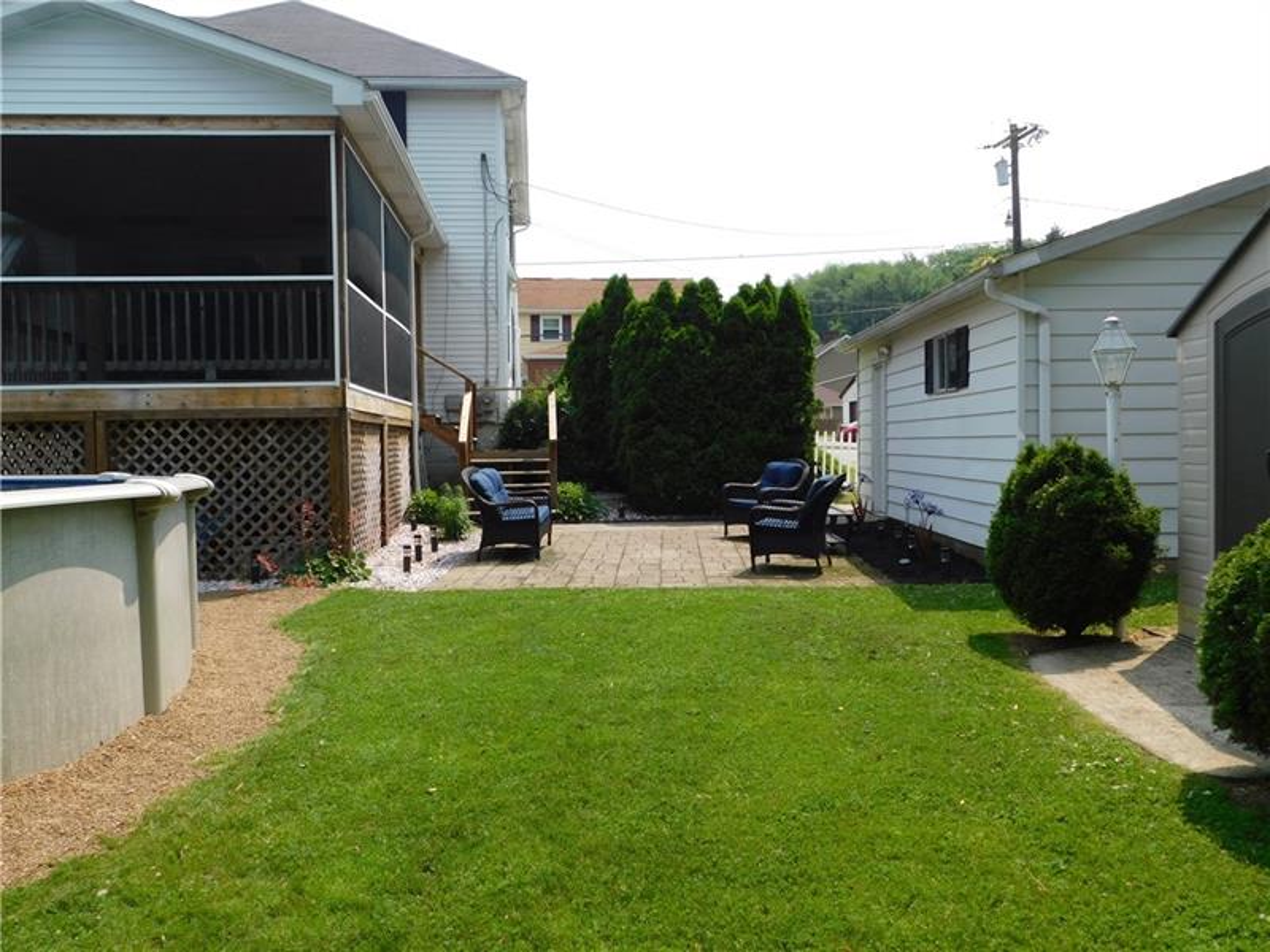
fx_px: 1101
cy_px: 476
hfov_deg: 60.0
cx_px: 635
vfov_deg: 46.8
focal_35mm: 30
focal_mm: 5.3
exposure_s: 1/1000
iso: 125
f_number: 3.2
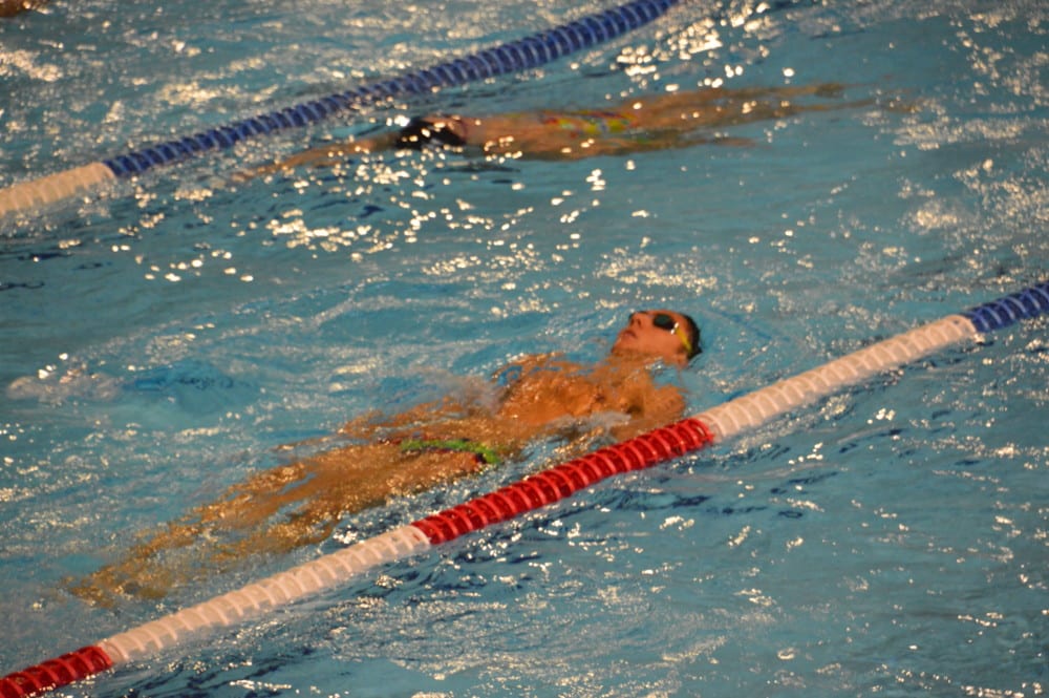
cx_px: 524
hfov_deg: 6.9
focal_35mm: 300
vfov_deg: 4.6
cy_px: 349
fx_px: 8734
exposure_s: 1/125
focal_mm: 200
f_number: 6.3
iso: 1600
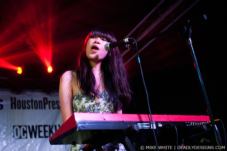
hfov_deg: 43.7
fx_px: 283
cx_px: 114
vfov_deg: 29.8
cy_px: 76
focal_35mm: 45
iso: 1600
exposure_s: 1/100
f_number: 2.5
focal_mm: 30
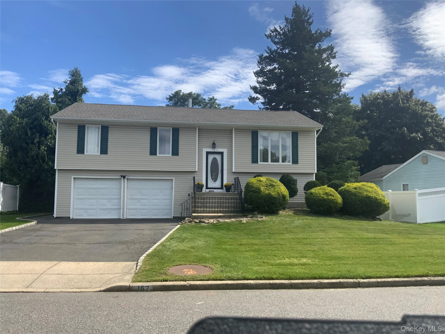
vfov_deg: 48.2
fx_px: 373
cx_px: 222
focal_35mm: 29
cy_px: 167
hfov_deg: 61.7
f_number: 1.8
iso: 16
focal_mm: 3
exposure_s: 1/1912
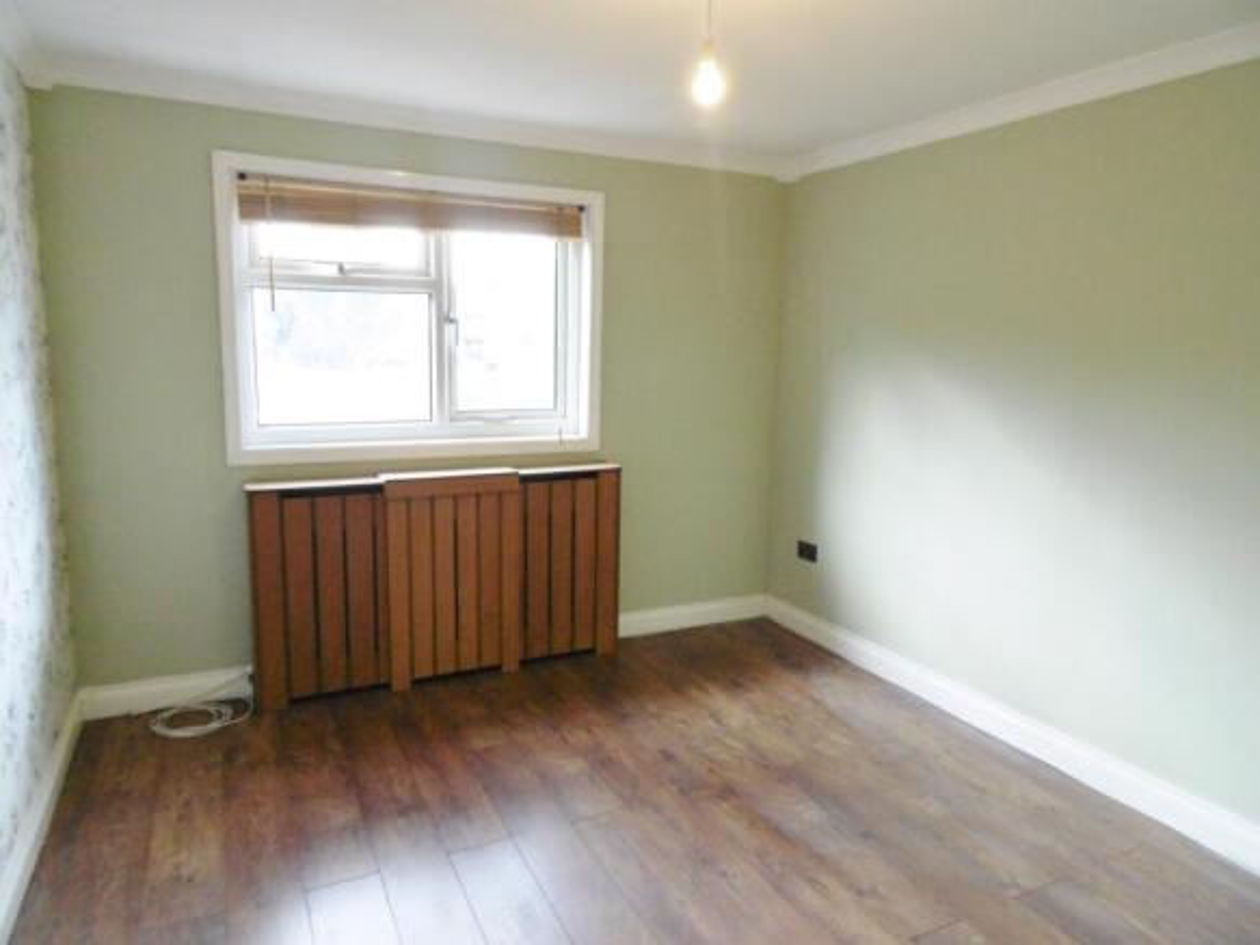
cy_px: 472
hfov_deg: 76.4
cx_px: 630
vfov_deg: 61.1
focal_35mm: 22
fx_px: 801
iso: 320
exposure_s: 1/60
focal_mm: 4
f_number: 3
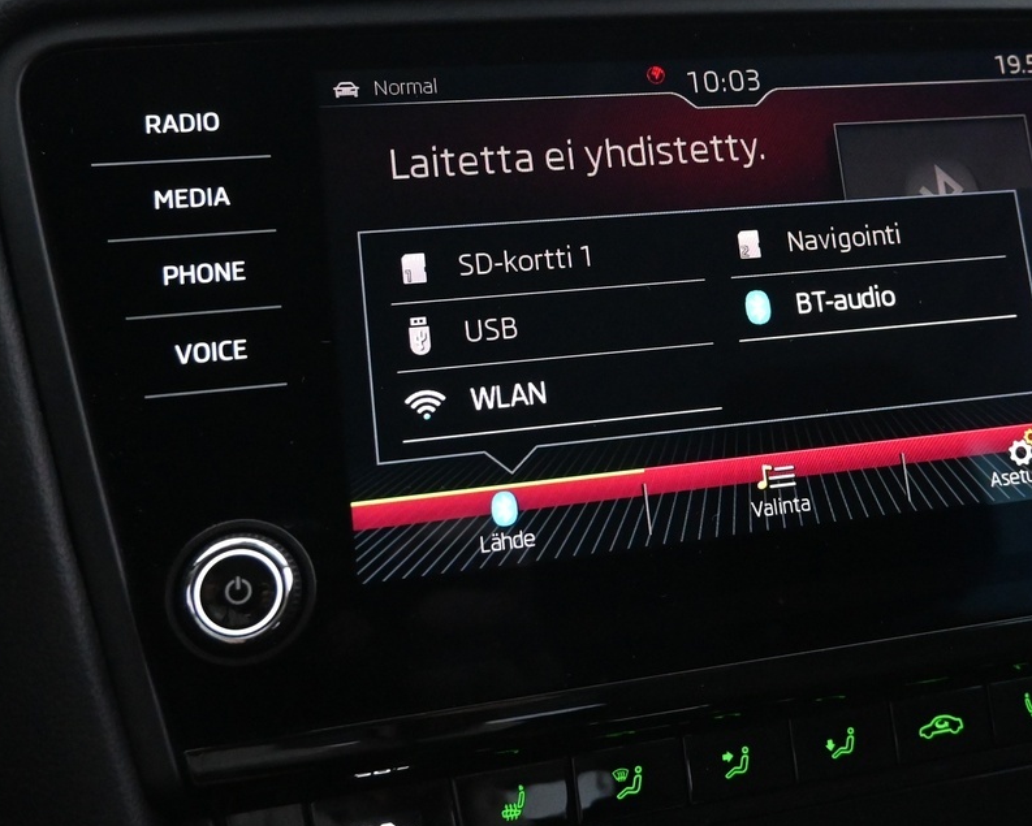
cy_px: 264
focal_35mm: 46
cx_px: 738
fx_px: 1406
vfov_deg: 32.4
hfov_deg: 39.5
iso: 4000
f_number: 4
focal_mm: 16
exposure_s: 1/60
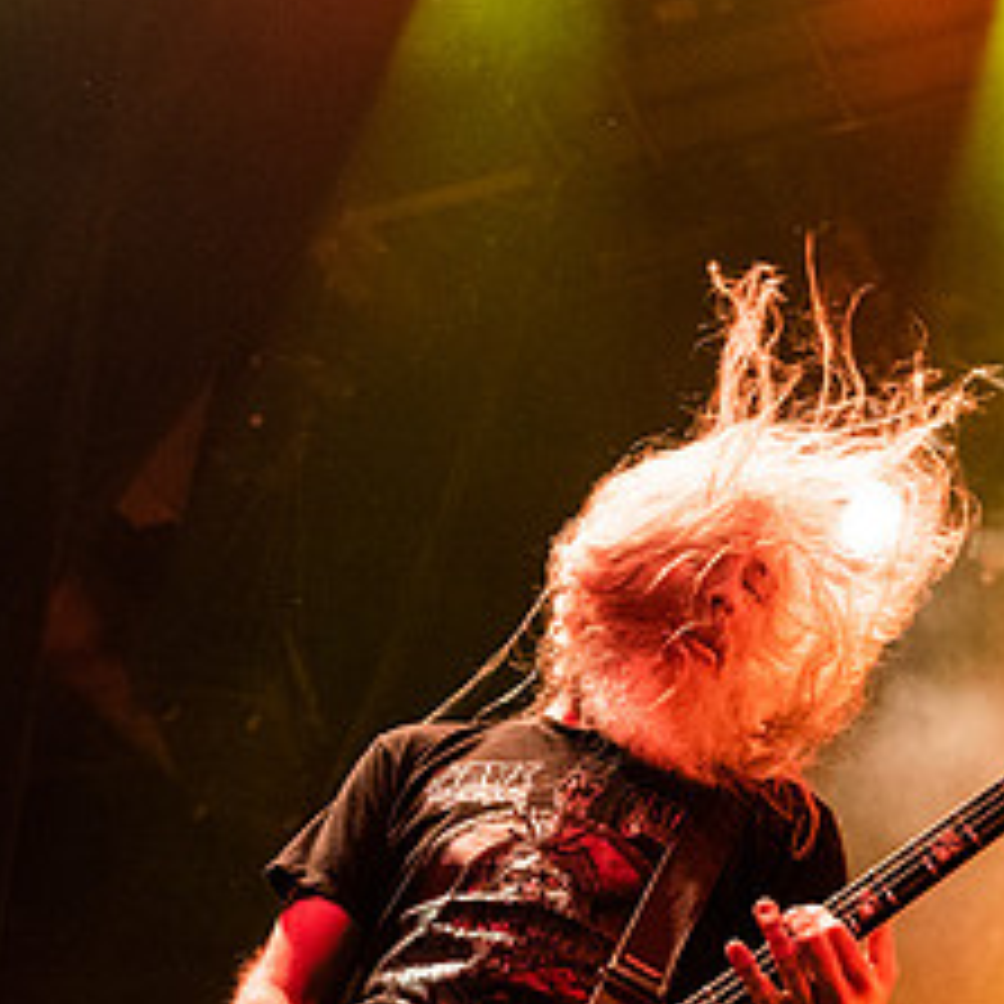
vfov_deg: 21.5
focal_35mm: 80
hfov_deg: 21.5
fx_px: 2625
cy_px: 722
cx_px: 282
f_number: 3.2
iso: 3200
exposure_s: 1/320
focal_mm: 32
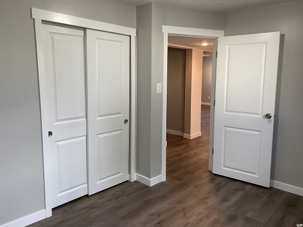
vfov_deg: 51.3
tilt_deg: -7.6
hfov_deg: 65.3
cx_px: 155
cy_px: 110
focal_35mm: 27
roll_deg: -0.5
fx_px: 236
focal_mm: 4.25
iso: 100
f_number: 1.8
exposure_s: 1/60
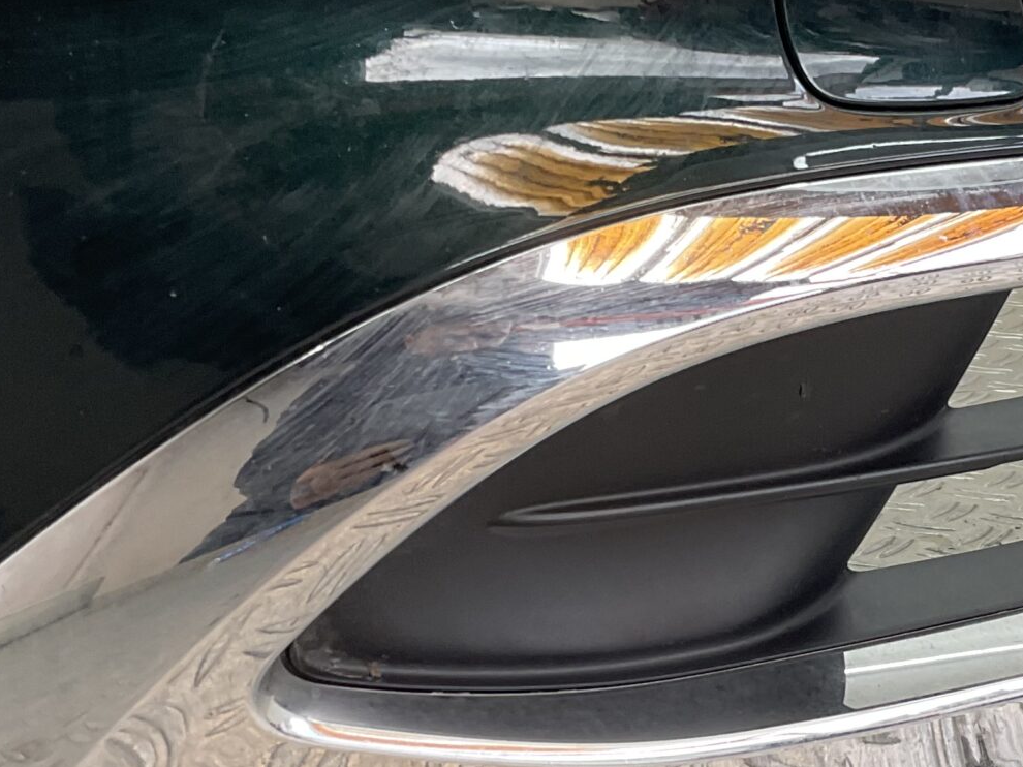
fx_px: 2216
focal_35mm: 75
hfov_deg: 25.4
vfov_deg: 19.6
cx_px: 865
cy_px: 409
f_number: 1.8
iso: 32
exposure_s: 1/100
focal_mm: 3
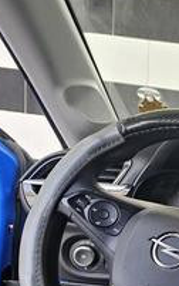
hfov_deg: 13.7
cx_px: 374
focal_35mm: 79
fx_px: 615
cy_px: 267
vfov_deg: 25.2
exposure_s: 1/207
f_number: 1.7
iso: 125
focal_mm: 6.3
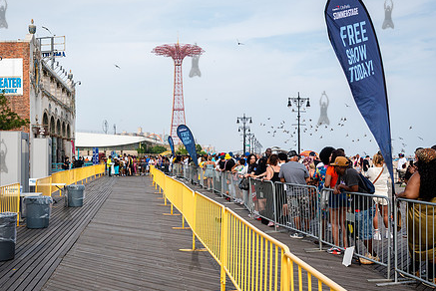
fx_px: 473
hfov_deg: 49.4
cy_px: 156
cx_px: 195
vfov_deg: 34.2
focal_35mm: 39
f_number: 5
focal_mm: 29
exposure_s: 1/2500
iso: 320
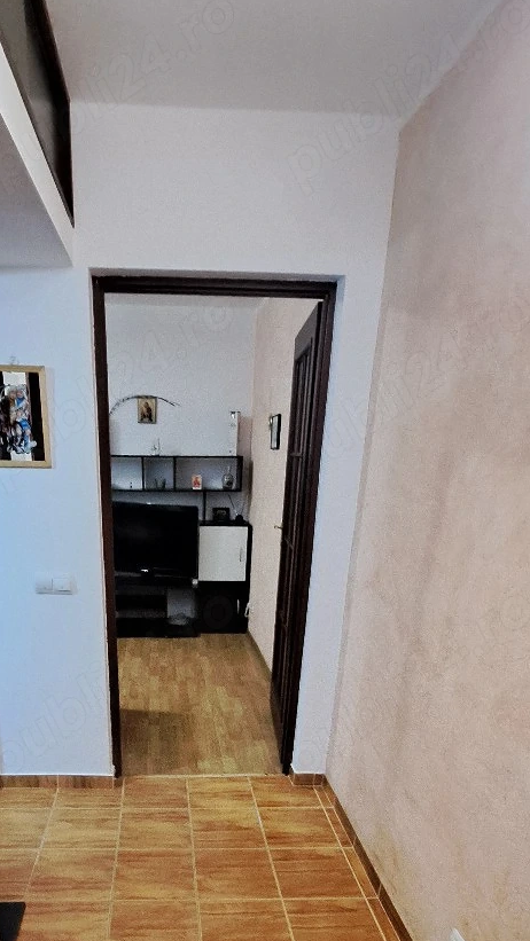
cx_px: 187
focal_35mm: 23
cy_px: 731
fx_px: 574
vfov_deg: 72.0
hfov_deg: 48.9
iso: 400
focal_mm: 1.74
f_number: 2.2
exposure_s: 1/25
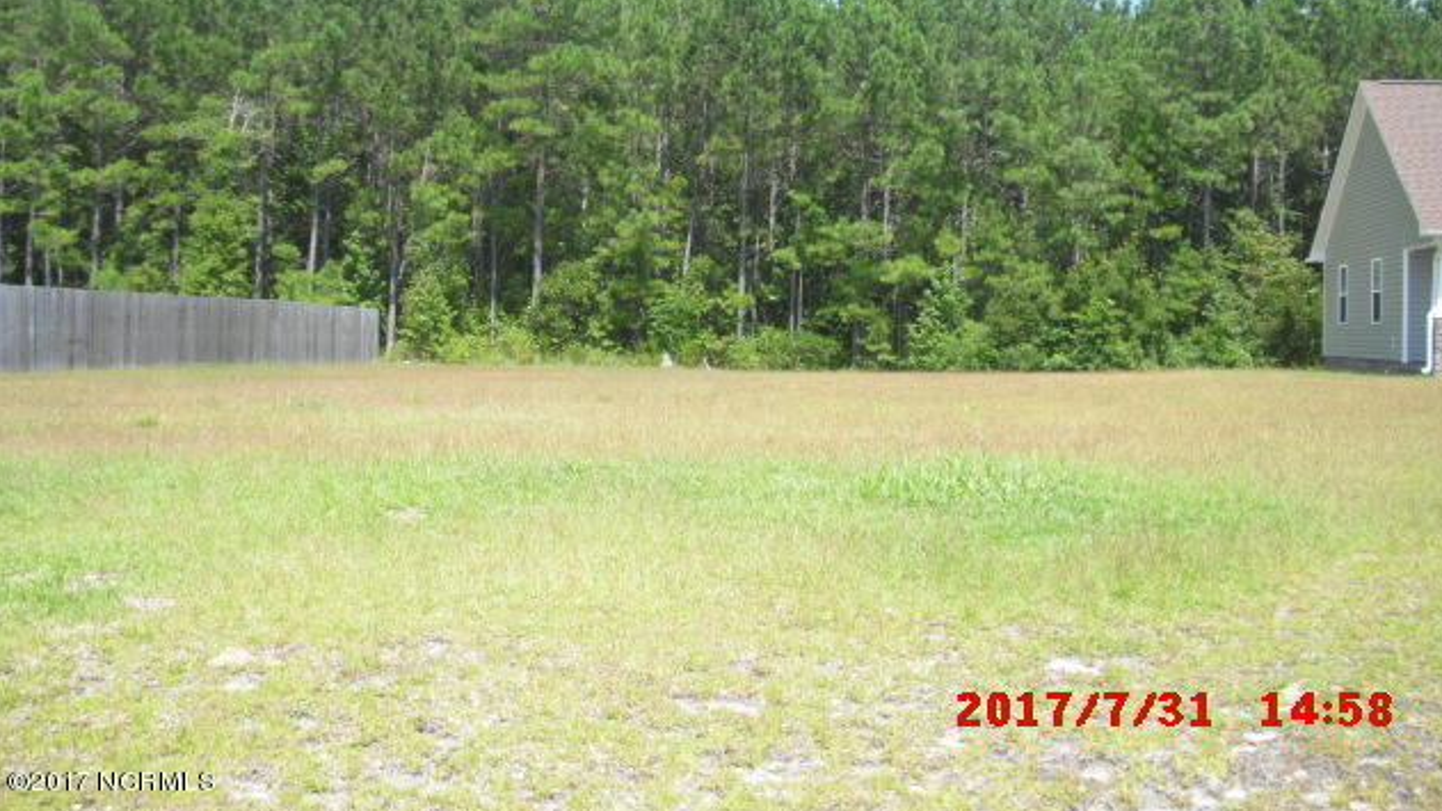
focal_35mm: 42
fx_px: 1606
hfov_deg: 48.4
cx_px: 727
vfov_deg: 28.2
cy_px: 279
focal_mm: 6.2
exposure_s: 1/125
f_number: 5.6
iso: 64
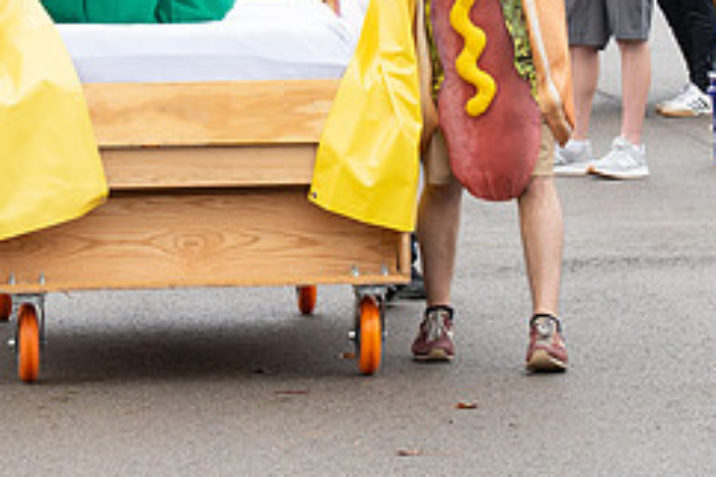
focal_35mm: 301
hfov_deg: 6.8
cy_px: -50
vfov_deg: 4.5
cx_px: 179
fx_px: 5982
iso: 640
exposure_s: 1/160
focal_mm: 112
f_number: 10
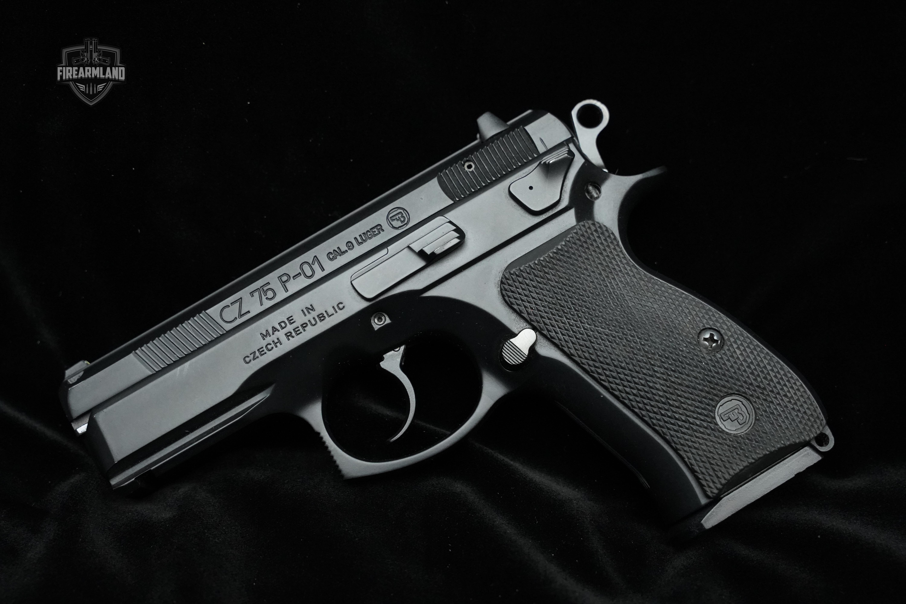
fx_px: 1105
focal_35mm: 44
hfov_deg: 44.6
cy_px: 302
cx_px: 453
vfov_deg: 30.6
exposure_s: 1/160
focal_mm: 43.9
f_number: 6.3
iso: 8000
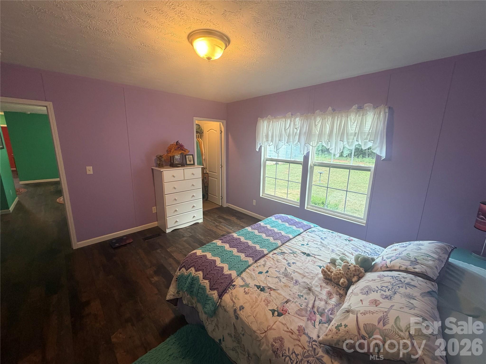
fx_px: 197
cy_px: 182
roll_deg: -0.3
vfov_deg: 85.7
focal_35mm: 14
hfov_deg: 102.1
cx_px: 243
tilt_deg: -9.3
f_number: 2.2
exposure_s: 1/60
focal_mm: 2.22
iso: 200
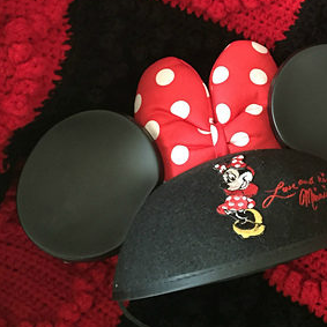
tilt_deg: -46.3
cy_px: 20
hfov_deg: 28.7
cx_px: 275
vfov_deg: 28.2
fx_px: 620
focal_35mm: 58
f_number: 2.2
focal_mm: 4.15
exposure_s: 1/15
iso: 500
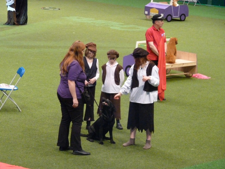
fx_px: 955
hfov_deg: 13.4
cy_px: 84
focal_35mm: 147
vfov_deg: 10.1
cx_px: 112
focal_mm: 24.1
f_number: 4.5
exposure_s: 1/40
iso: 640
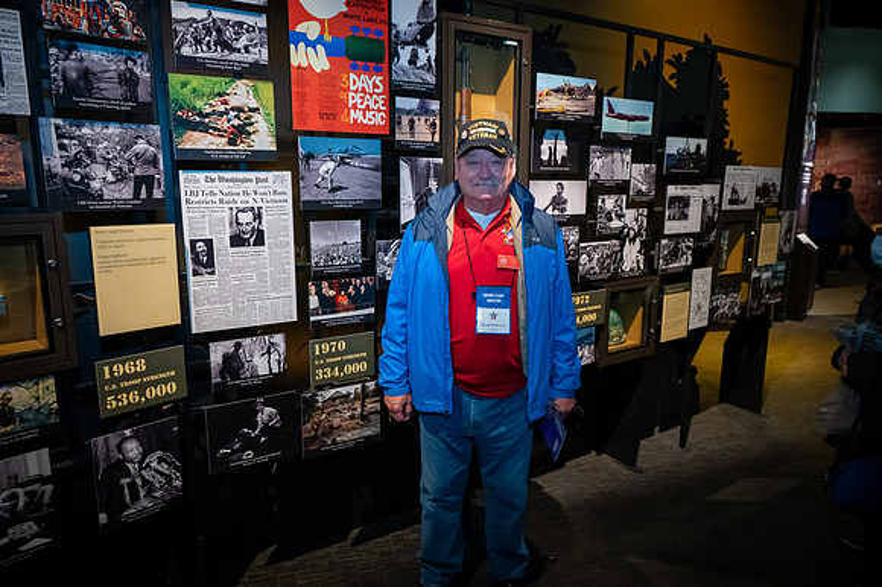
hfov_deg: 73.8
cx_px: 441
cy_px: 294
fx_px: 588
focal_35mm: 24
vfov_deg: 53.1
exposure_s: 1/50
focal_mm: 24
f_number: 5.6
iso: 7200
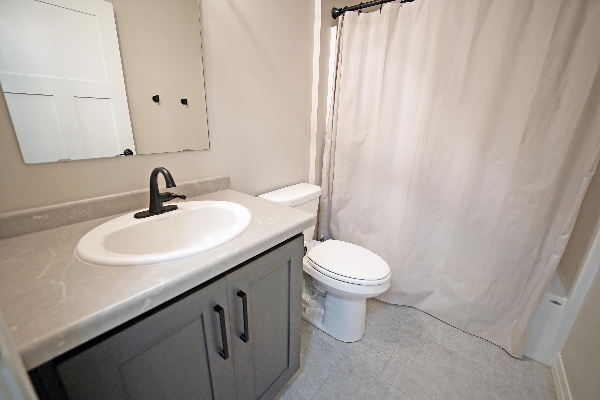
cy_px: 200
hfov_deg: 104.2
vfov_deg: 81.3
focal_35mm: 14
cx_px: 300
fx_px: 233
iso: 320
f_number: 2.8
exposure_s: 1/30
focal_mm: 14
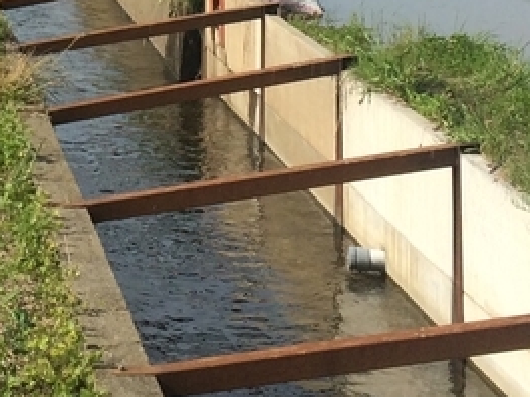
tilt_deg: -1.1
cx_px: -28
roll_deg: -1.8
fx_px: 2021
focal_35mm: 132
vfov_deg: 10.6
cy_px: -303
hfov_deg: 14.6
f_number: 2.2
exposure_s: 1/2564
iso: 32
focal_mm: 4.15
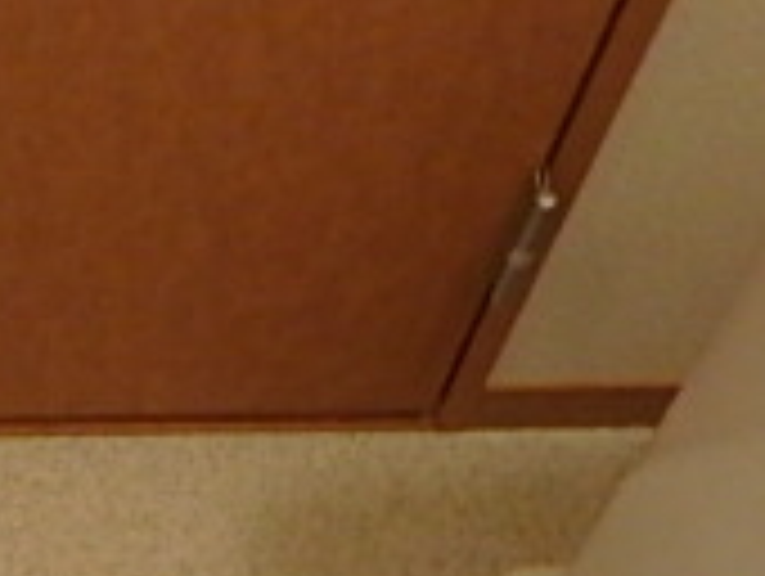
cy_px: 788
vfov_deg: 17.4
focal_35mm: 79
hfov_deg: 22.9
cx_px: -130
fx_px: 1748
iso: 800
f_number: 3.5
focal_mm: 3.7
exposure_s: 1/25
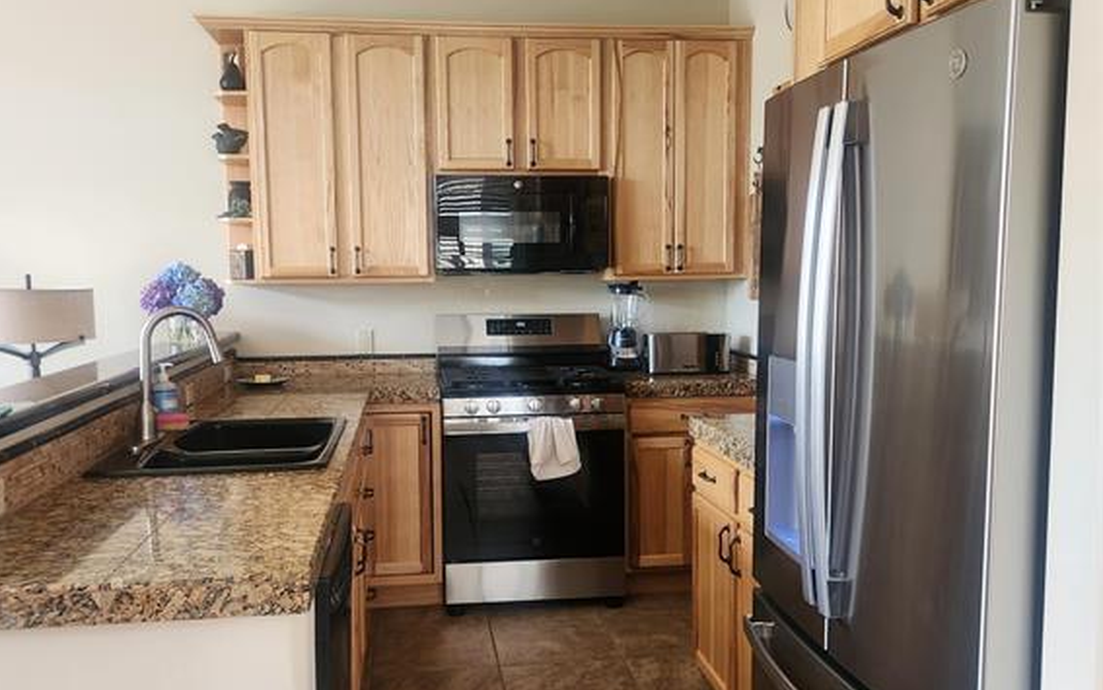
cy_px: 367
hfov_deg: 58.1
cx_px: 545
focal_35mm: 33
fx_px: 992
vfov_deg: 38.4
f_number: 1.8
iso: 250
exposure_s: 1/120
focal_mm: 5.4
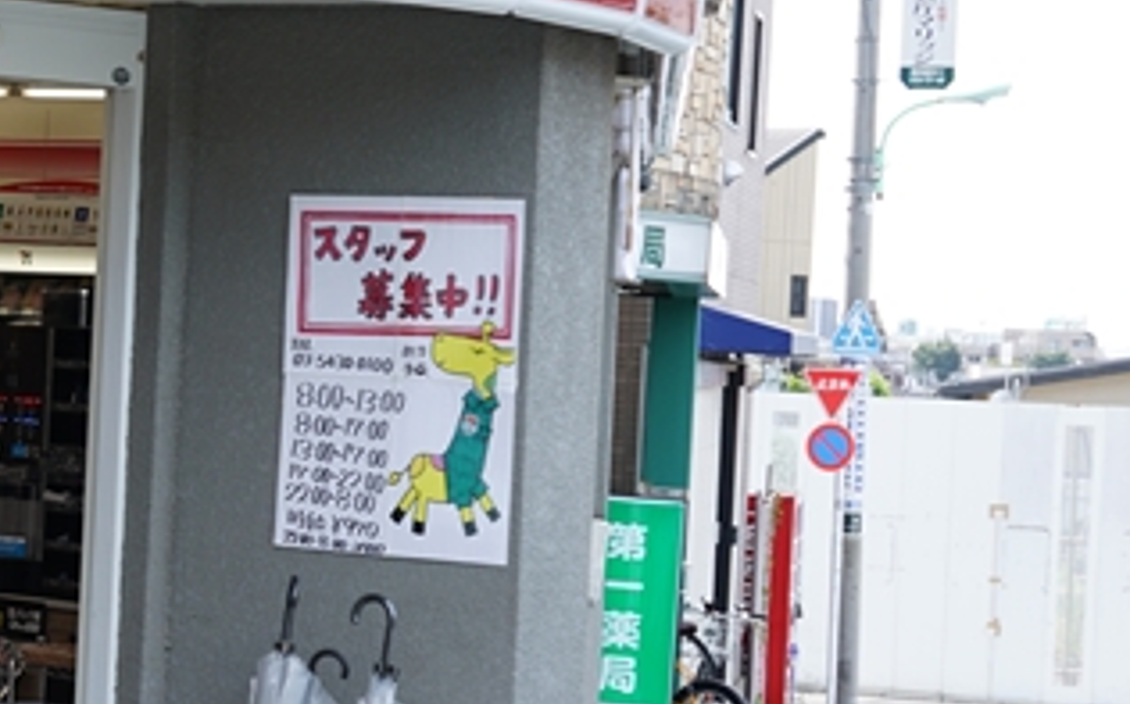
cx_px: -175
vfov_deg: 8.4
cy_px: 382
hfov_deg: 13.2
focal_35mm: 155
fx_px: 4770
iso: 100
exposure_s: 1/160
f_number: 4.5
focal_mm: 40
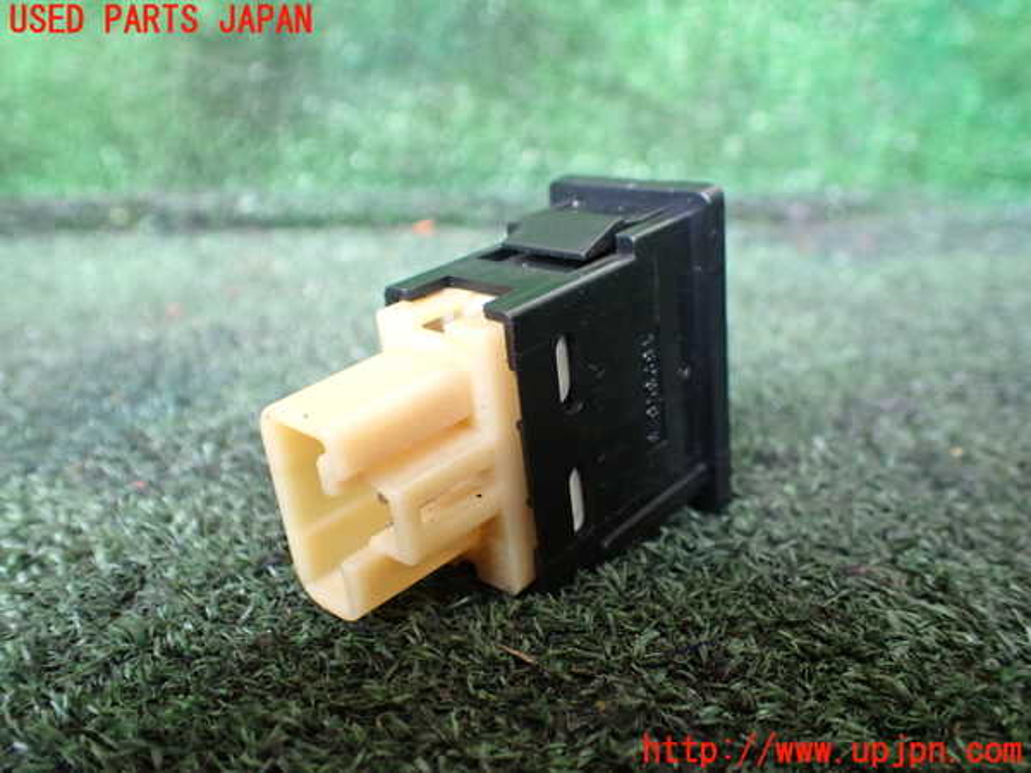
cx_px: 516
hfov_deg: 60.0
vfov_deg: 46.8
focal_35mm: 30
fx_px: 894
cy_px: 386
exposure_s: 1/100
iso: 800
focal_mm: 5.4
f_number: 2.3
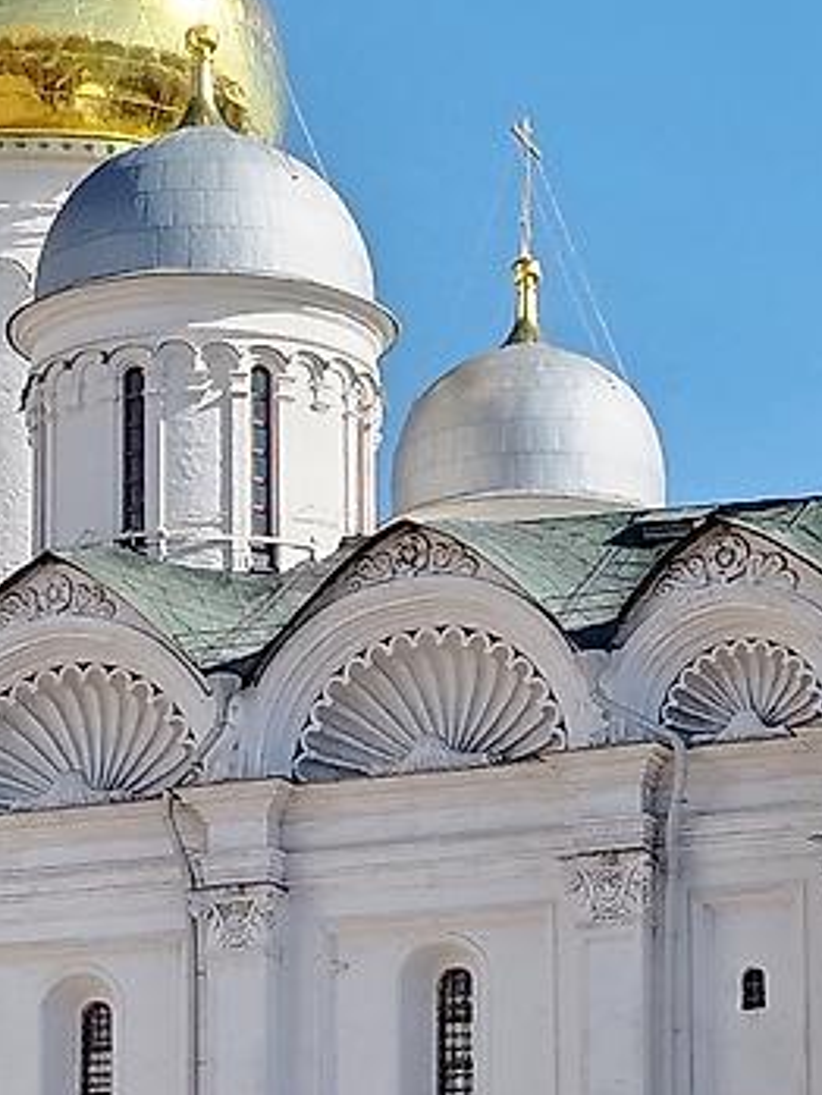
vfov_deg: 13.9
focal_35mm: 141
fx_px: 4462
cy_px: 1004
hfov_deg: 10.5
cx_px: 195
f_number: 1.75
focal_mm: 5.25
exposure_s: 1/822
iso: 100
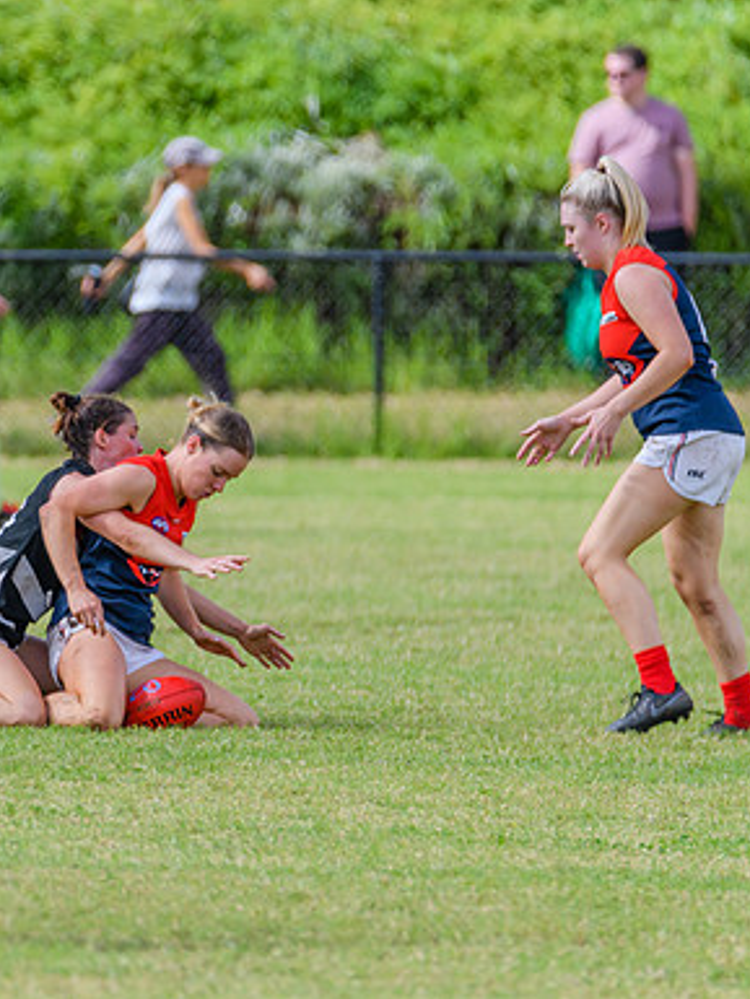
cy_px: 440
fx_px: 27948
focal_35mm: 968
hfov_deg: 1.5
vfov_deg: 2.0
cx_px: 219
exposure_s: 1/1600
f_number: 6.3
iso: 800
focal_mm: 550
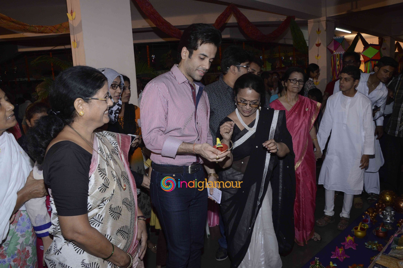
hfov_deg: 67.4
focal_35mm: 27
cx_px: 202
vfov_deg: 47.9
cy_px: 134
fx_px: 302
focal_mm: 18
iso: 800
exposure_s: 1/160
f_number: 8
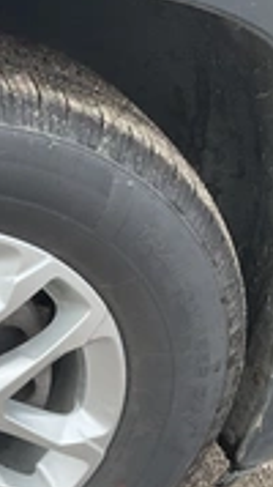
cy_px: 350
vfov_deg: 29.4
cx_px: -158
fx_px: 915
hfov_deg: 15.4
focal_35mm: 71
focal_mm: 3
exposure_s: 1/247
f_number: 1.8
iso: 25
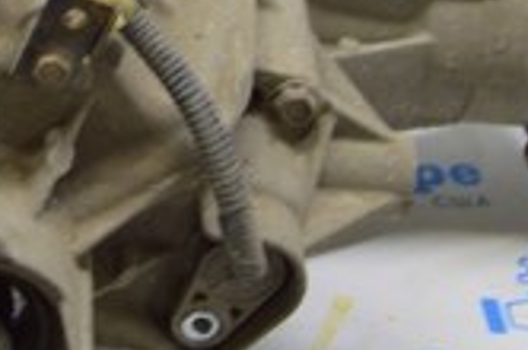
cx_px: -19
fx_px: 1946
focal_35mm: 133
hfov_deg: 15.1
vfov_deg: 10.1
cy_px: -84
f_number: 5.6
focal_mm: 23
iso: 400
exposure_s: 1/20
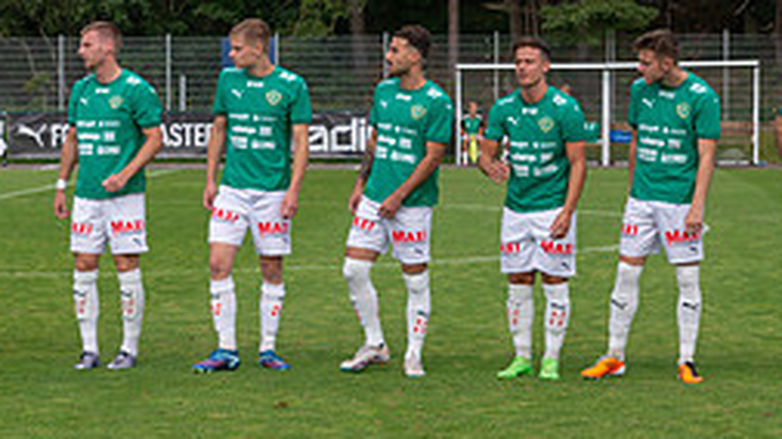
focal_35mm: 168
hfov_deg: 12.7
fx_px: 3482
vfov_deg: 7.2
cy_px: 201
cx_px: 37
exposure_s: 1/400
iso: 140
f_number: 5
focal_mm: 70
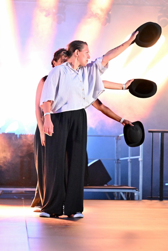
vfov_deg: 28.8
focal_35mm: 70
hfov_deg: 19.5
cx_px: 84
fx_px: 490
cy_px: 126
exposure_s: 1/250
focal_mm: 70
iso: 6400
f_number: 3.2
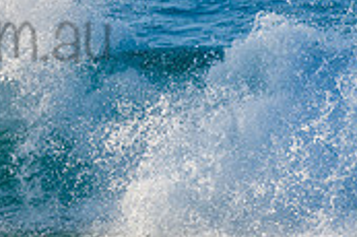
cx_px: -107
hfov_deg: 1.2
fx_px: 16634
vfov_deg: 0.8
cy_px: 13
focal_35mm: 1679
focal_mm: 500
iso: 280
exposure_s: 1/2000
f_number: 5.6
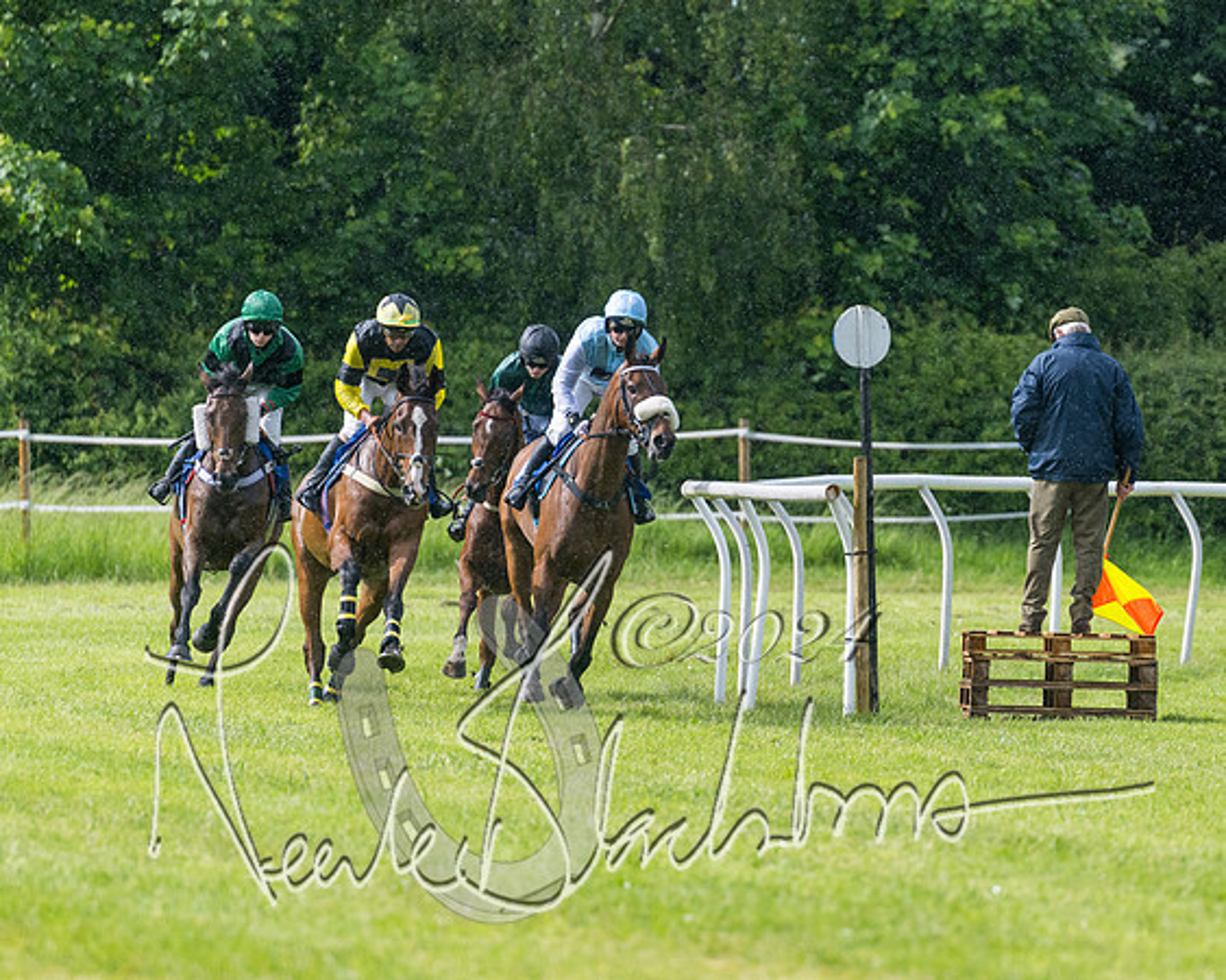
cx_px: 881
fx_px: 16393
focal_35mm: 452
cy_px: 429
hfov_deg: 4.3
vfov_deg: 3.4
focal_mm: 270
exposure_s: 1/3200
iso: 400
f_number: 4
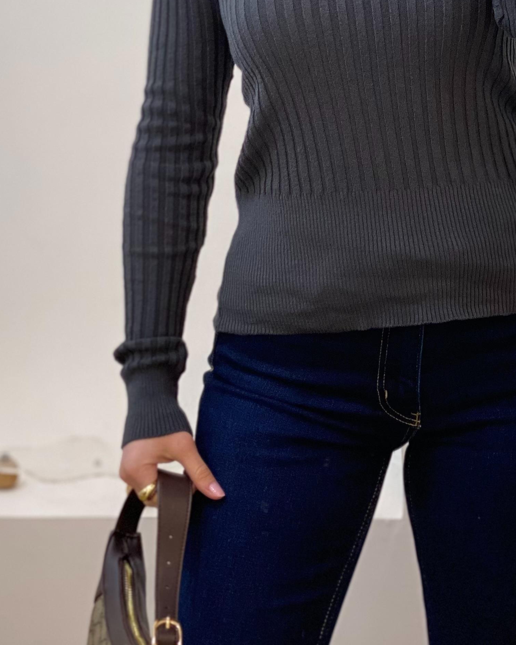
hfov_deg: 14.1
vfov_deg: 17.2
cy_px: -20
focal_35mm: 109
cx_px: 364
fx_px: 2081
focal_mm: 6
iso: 80
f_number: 2
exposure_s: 1/100
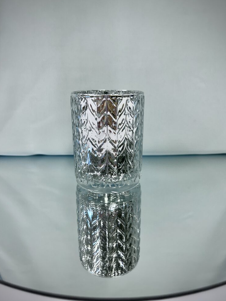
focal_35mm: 27
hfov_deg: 51.4
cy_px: 149
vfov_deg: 65.3
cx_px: 115
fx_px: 235
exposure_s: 1/100
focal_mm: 5.7
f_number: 1.5
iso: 80
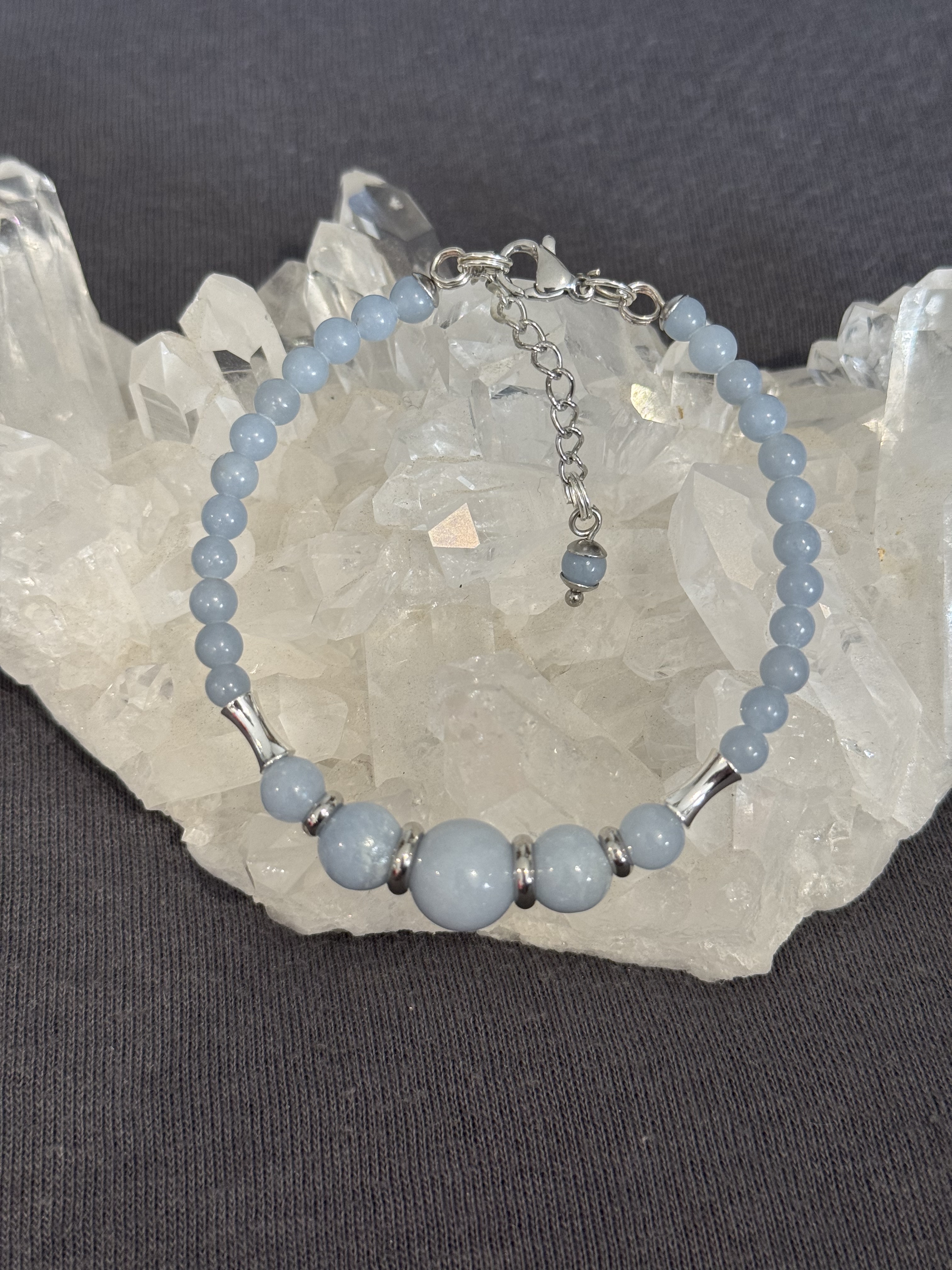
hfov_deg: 30.3
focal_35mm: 48
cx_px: 476
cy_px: 635
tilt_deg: -53.4
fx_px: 1760
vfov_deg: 39.7
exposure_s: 1/50
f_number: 1.78
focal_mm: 6.76
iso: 100
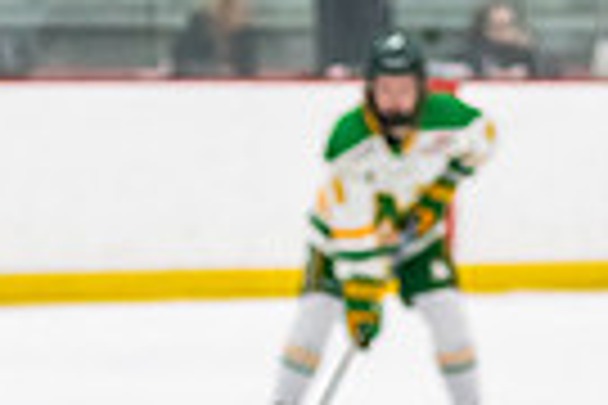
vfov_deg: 3.0
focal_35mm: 463
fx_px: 7819
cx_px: 610
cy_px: 770
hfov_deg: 4.4
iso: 3200
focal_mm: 82
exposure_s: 1/640
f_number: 2.8
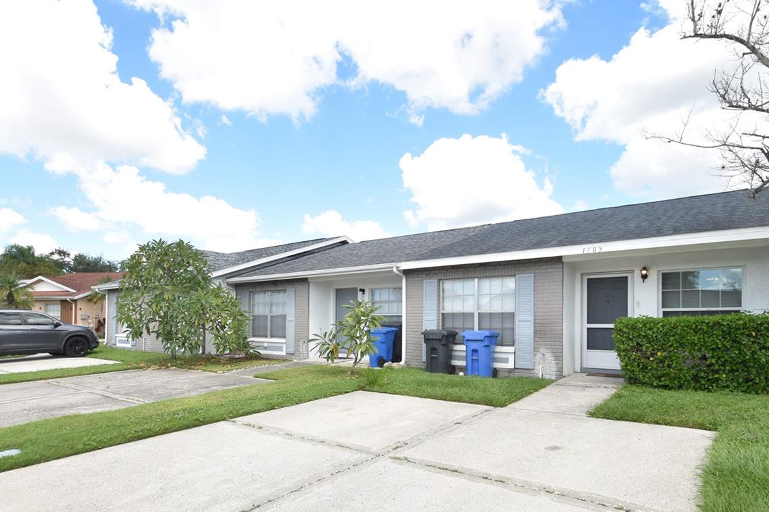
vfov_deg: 58.8
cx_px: 356
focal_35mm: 21
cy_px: 316
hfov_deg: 81.1
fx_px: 449
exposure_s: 1/250
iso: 200
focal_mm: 10
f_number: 8
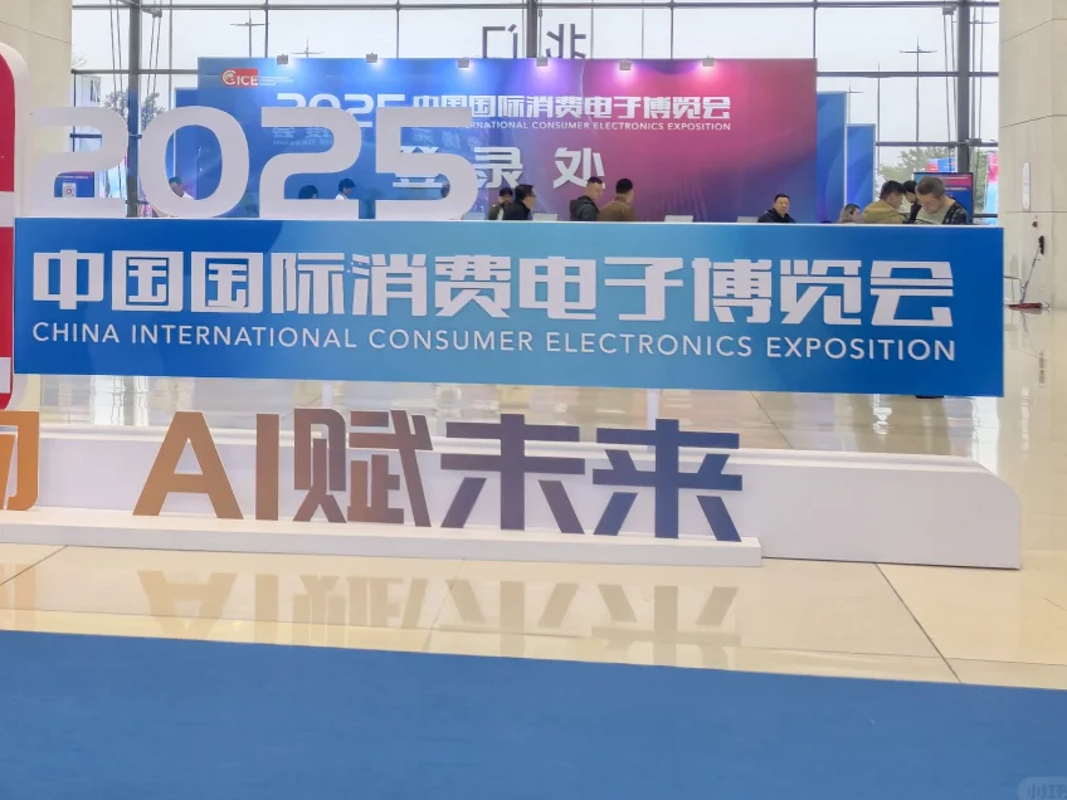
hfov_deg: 26.1
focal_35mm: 73
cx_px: 187
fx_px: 2250
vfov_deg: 19.9
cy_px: 141
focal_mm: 5.75
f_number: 2
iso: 50
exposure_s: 1/160
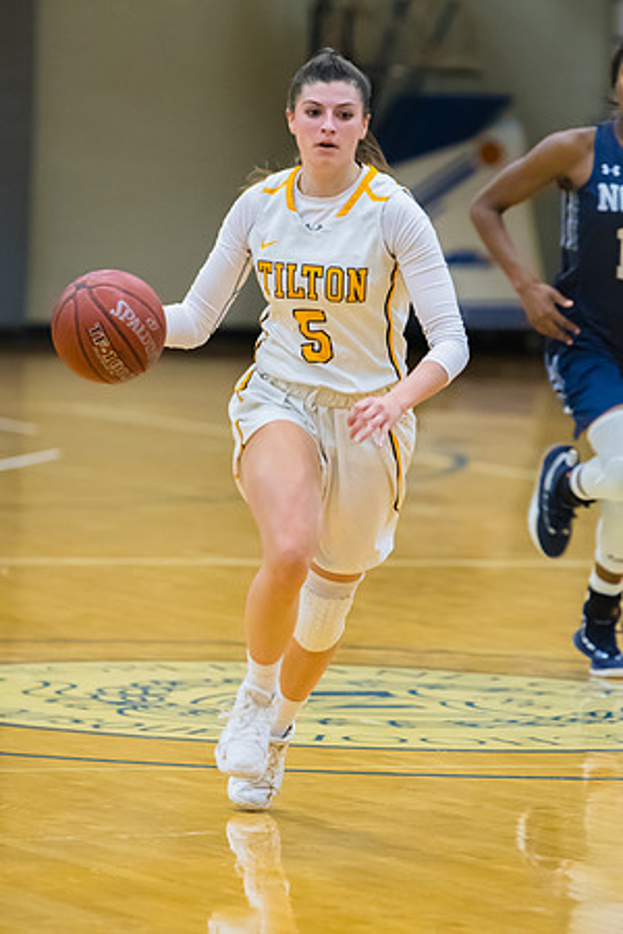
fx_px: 7787
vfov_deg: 6.9
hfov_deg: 4.6
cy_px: 467
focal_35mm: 300
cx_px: 312
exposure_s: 1/400
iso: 3200
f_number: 3.2
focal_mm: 200
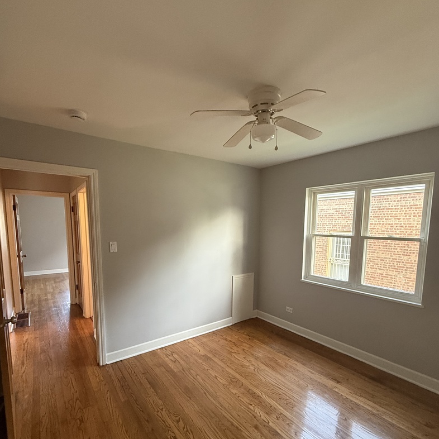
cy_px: 255
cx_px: 218
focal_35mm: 17
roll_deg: -0.7
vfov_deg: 83.3
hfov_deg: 84.0
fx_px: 244
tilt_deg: -6.4
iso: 400
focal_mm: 2.22
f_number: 2.2
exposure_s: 1/60
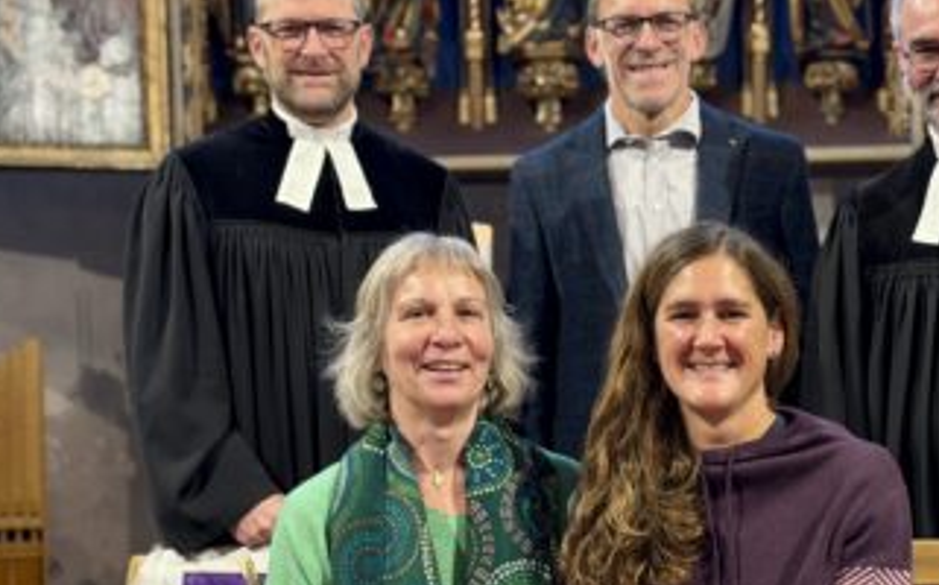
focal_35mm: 81
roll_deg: +1.5
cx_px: 632
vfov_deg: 16.0
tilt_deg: +0.5
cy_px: 414
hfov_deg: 25.4
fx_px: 2071
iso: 160
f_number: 1.78
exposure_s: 1/50
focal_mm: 6.76
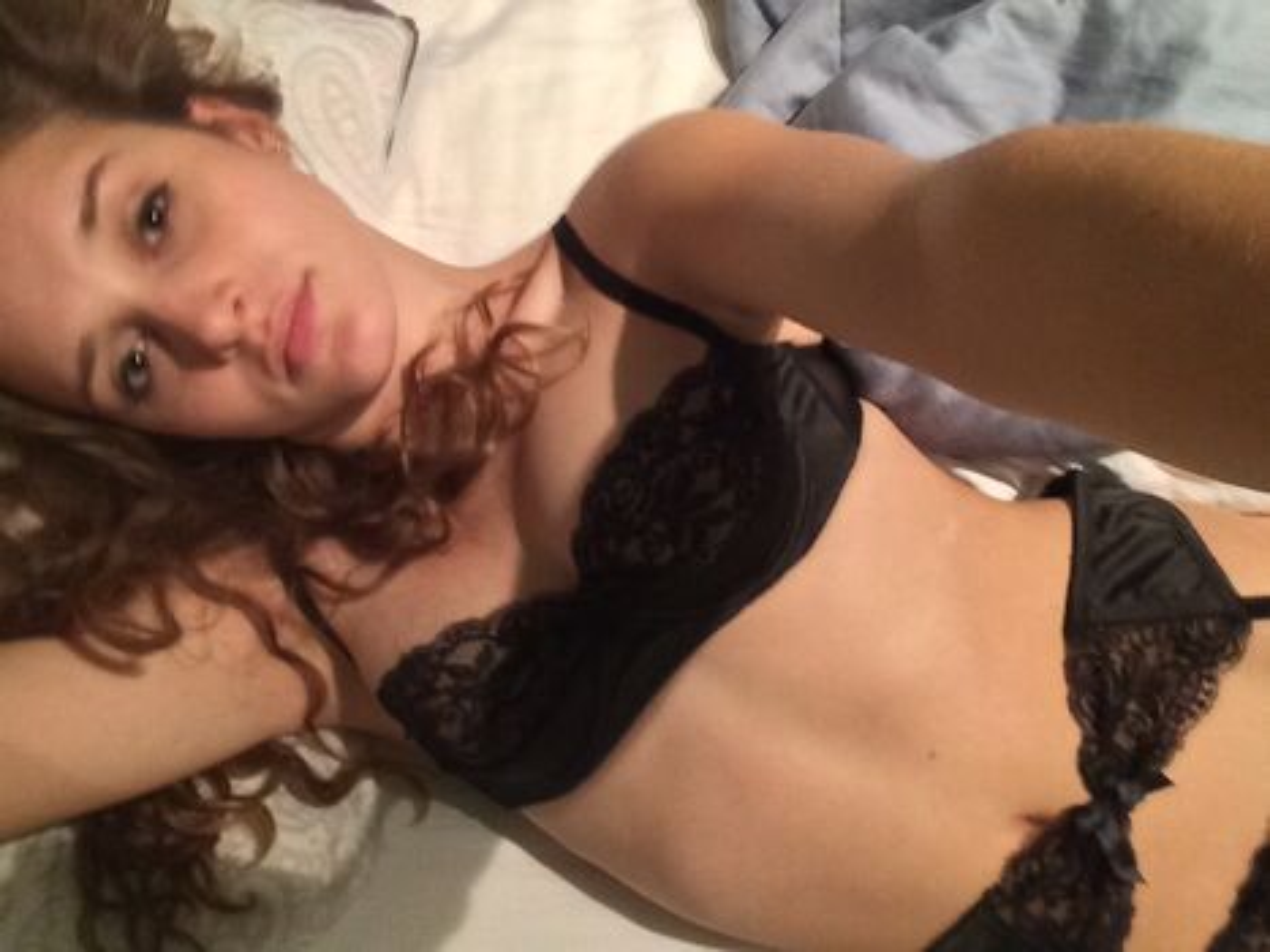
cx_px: 635
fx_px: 1137
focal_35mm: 31
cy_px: 476
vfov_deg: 45.4
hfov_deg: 58.4
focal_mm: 2.15
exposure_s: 1/30
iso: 500
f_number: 2.4
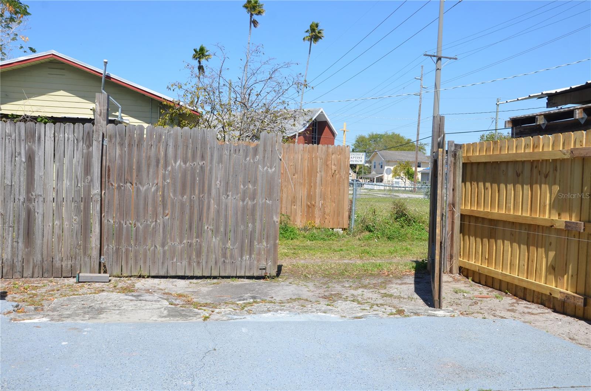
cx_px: 296
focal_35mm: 33
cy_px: 196
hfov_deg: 57.3
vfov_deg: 39.8
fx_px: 541
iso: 200
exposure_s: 1/320
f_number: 9
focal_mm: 22
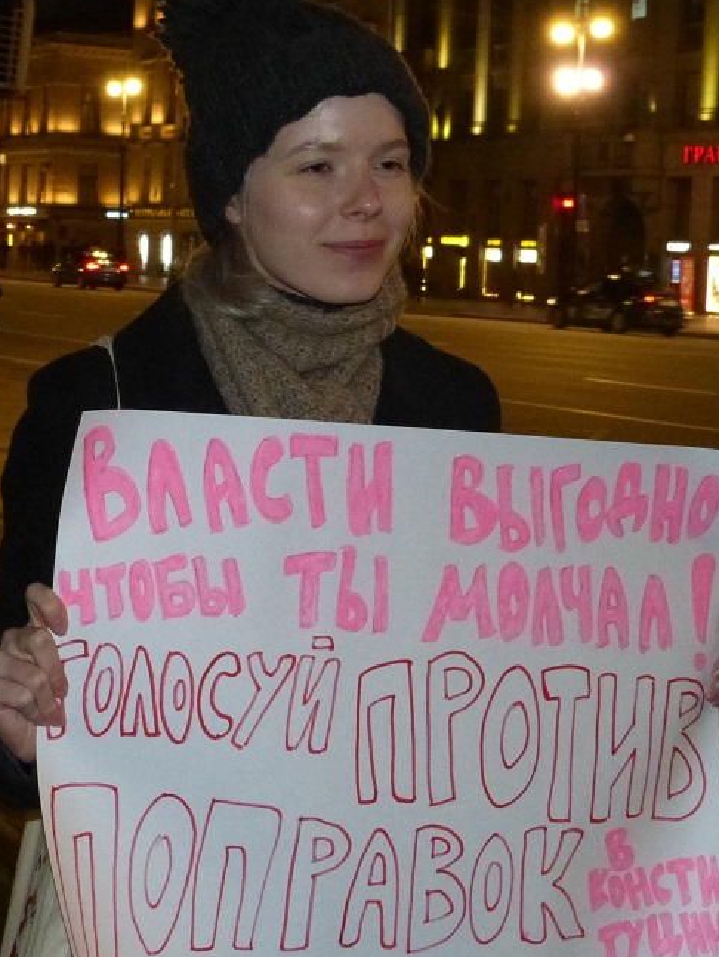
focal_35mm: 49
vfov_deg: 38.9
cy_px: 464
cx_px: 379
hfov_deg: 29.7
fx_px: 1356
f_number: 3.2
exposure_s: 1/60
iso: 800
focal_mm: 7.8
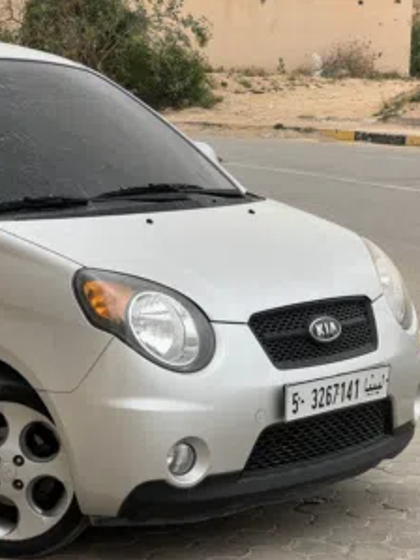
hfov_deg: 14.4
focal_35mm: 103
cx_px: 180
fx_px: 1667
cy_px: 326
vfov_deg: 19.1
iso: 32
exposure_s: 1/713
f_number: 2.8
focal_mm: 9
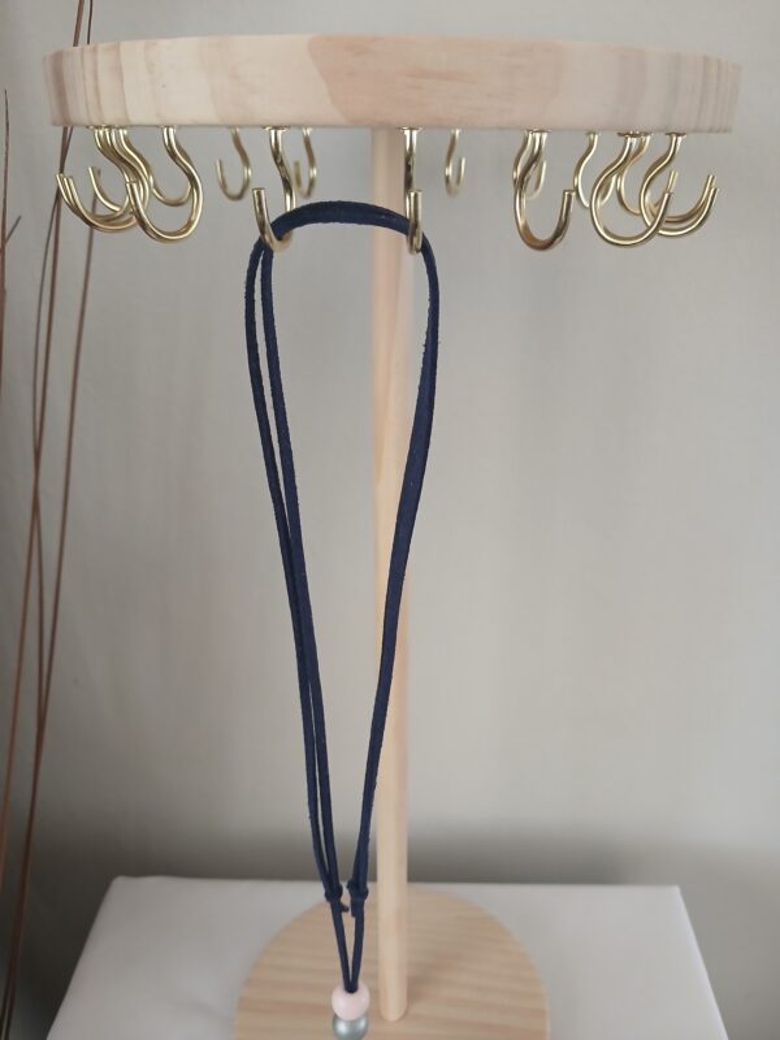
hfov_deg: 51.4
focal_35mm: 27
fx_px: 811
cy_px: 520
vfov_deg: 65.3
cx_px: 390
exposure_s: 1/33.3
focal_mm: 3.98
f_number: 1.8
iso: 250
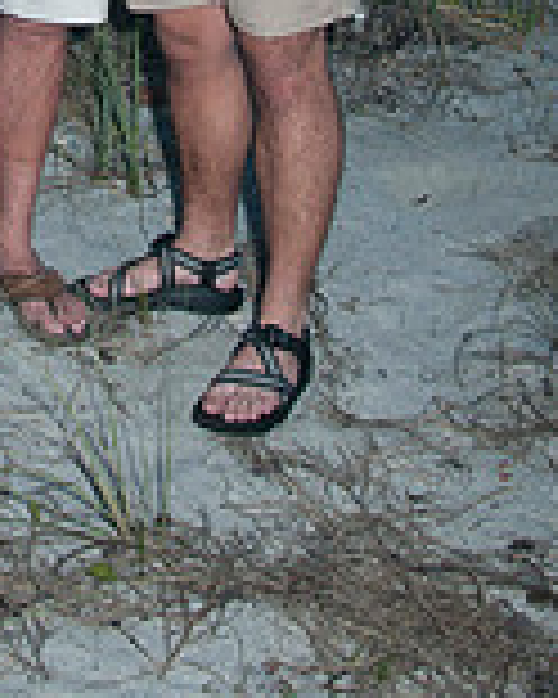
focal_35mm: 90
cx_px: 34
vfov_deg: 19.0
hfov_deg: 16.8
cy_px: -306
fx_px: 1858
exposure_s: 1/250
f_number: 9
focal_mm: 22
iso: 100
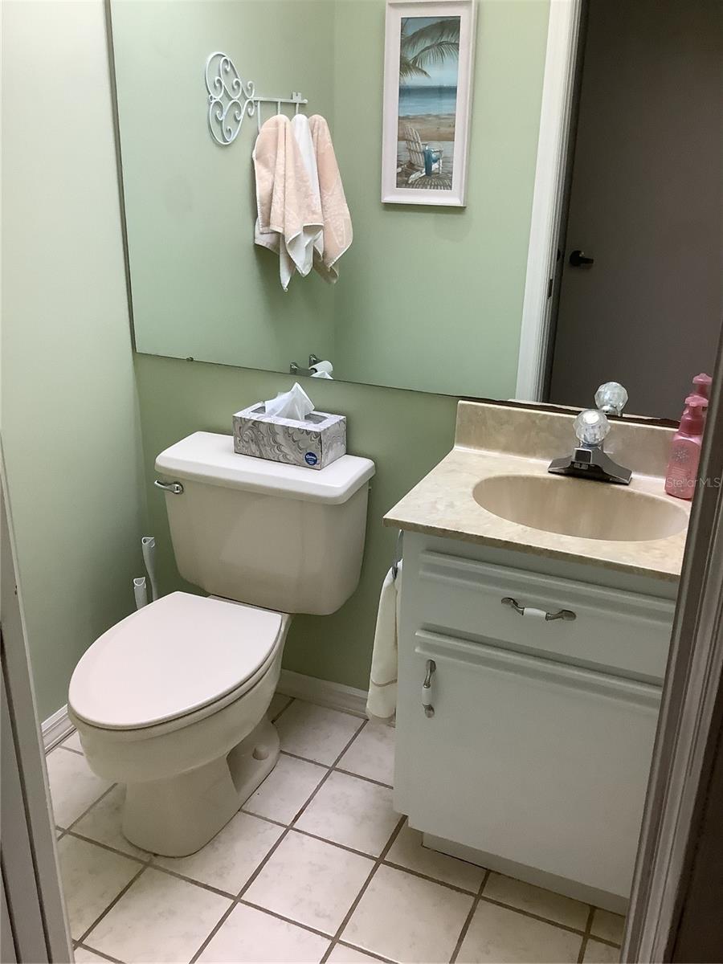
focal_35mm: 31
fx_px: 863
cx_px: 362
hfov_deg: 45.4
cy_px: 482
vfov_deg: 58.4
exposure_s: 1/60
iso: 160
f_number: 2.4
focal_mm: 3.3
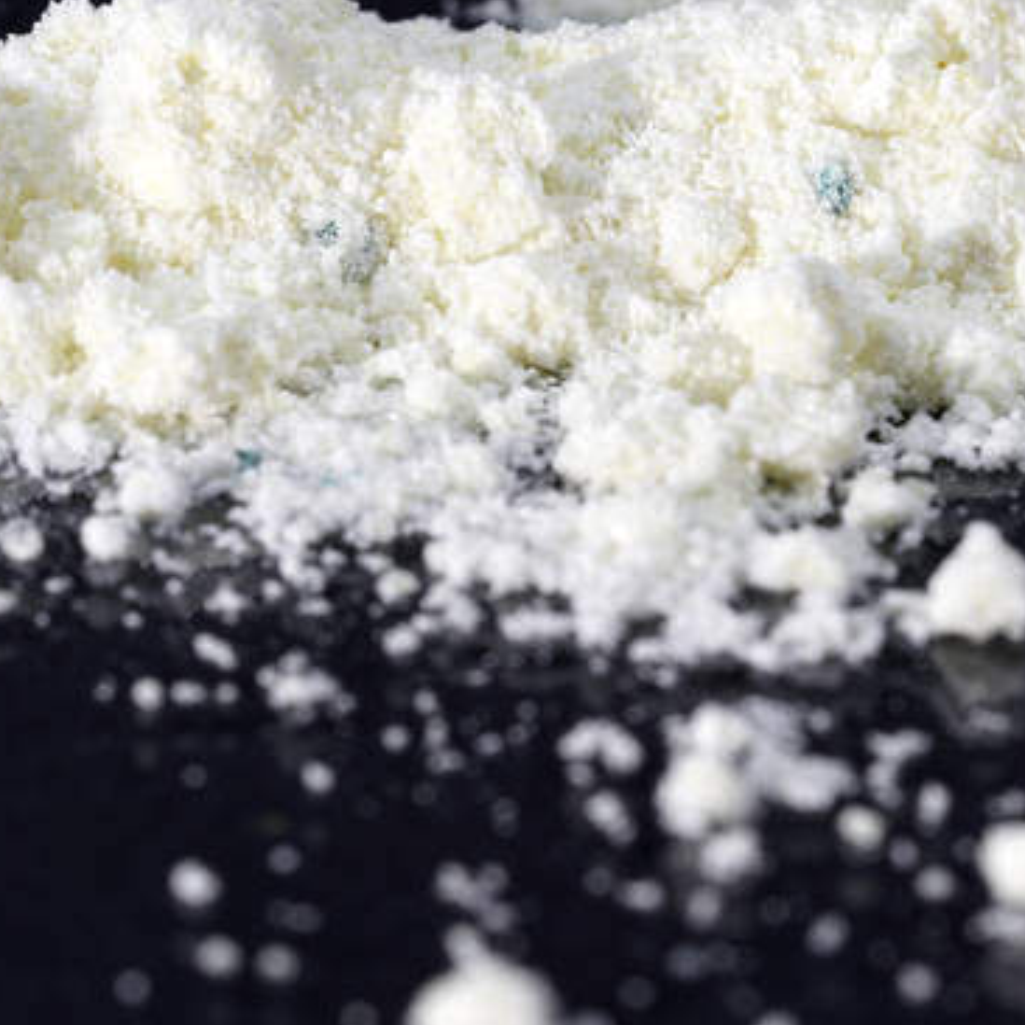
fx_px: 7169
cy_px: 279
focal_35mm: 214
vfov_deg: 8.2
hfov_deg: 8.2
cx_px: 678
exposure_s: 1/200
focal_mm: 90
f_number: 13
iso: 100
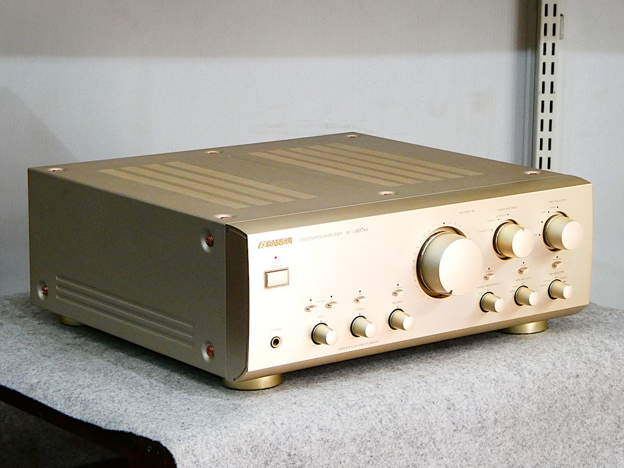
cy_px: 234
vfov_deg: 14.0
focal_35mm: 106
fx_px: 1911
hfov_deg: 18.5
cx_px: 312
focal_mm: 19
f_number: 5.6
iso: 800
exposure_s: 1/80
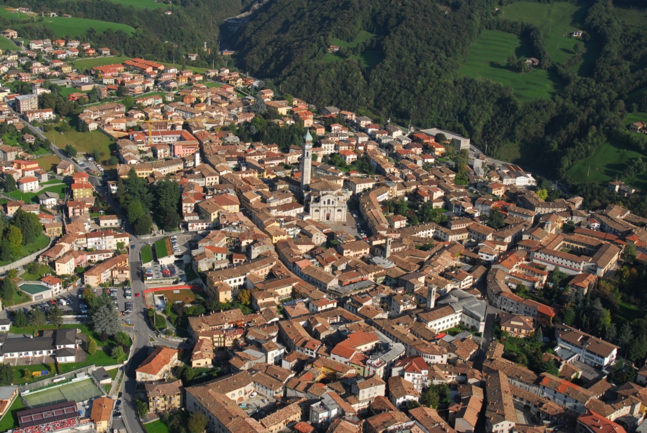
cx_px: 324
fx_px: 756
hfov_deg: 46.3
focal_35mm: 42
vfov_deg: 32.0
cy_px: 216
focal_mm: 28
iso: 100
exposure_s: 1/320
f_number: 7.1
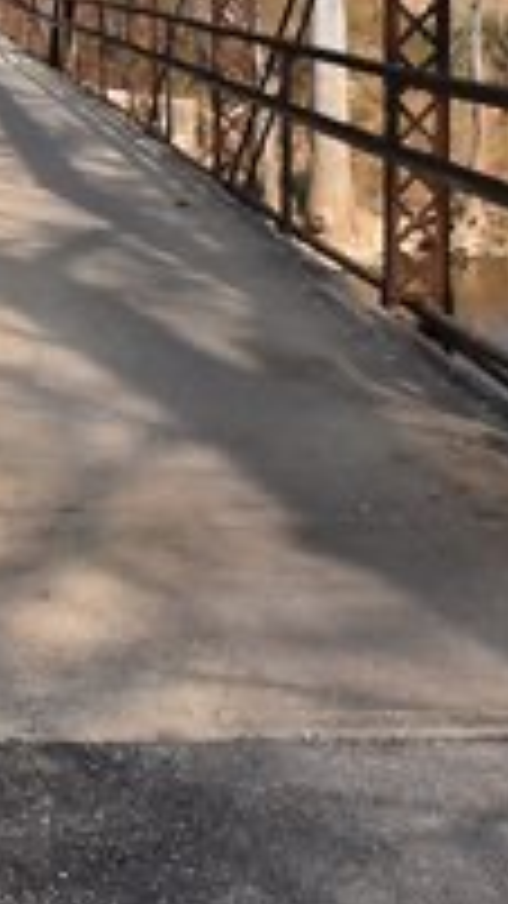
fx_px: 2156
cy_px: 16
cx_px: -94
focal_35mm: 90
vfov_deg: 22.8
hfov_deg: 13.1
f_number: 10
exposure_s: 1/1600
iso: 1000
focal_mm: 18
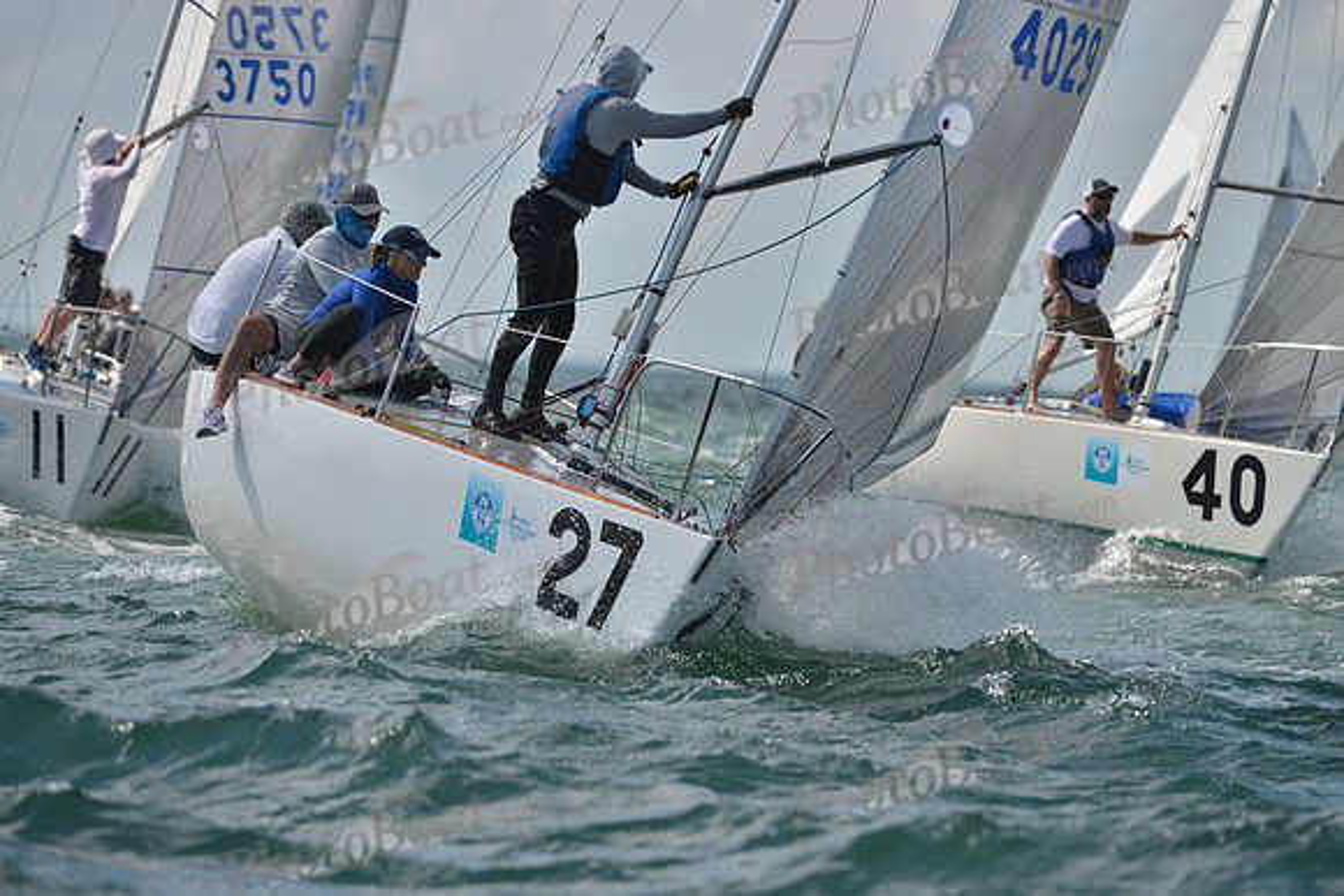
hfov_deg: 9.4
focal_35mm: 220
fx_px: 8215
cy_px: 448
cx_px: 672
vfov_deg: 6.2
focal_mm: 220
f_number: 6.3
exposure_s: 1/1250
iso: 200
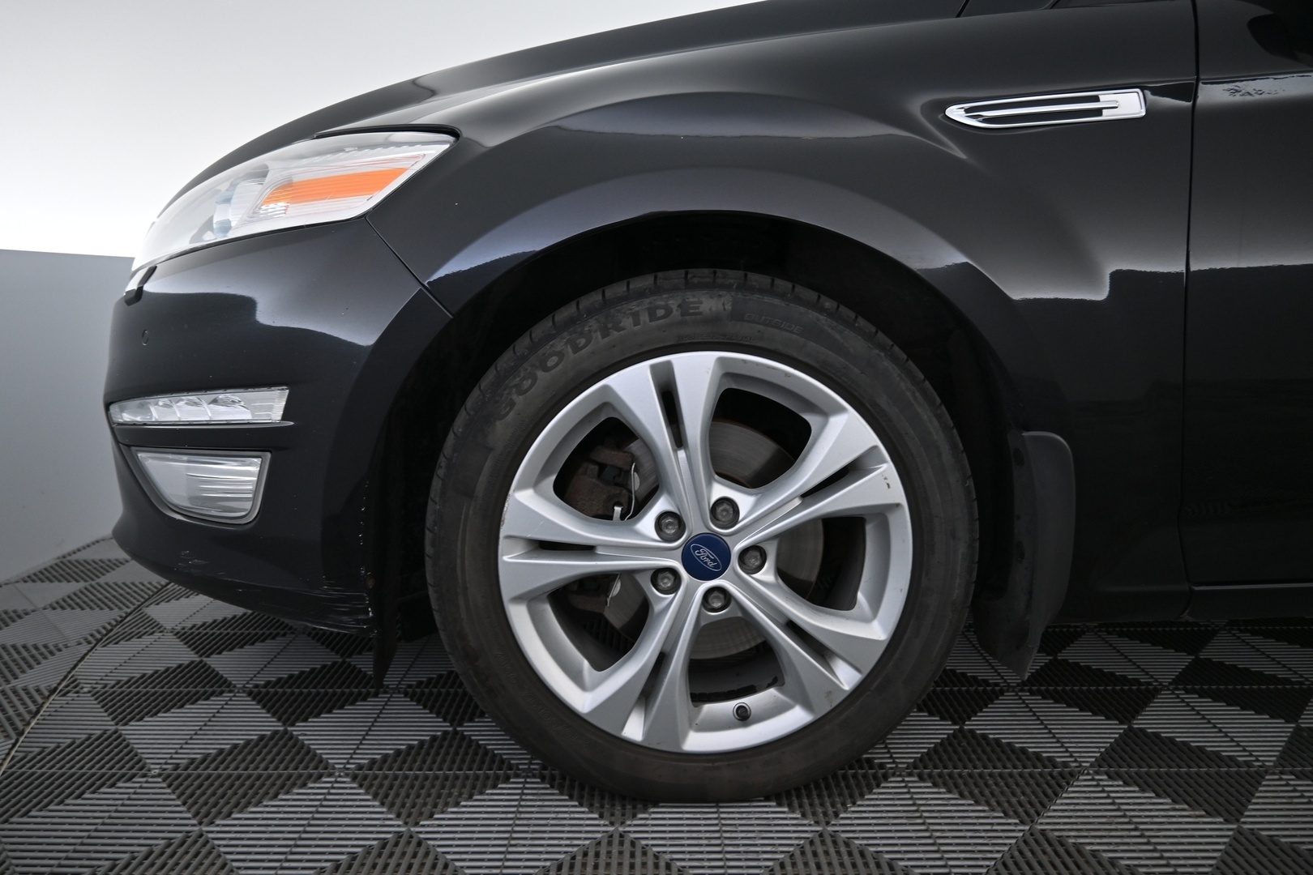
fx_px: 875
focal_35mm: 24
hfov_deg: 73.7
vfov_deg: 53.1
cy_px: 438
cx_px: 656
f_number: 3.5
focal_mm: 16
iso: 360
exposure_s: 1/25
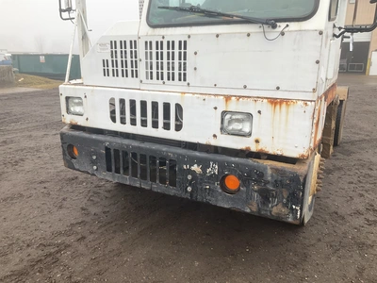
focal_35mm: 29
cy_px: 142
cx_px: 188
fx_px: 316
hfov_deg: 61.7
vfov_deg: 48.2
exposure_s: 1/309
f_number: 1.8
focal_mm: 3
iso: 25
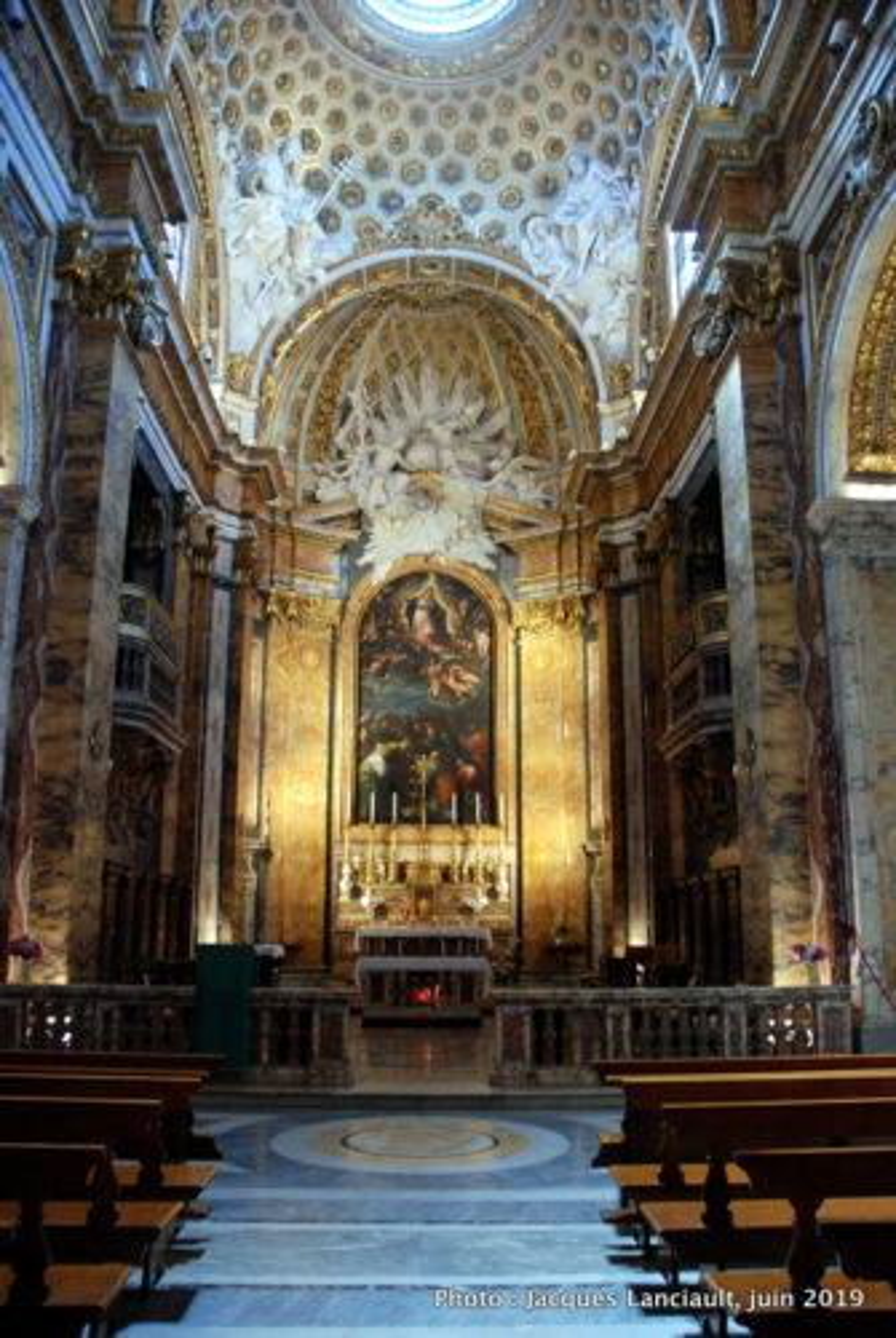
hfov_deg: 48.1
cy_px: 669
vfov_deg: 67.3
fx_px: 1004
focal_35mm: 27
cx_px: 448
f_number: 3.5
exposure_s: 1/20
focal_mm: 18
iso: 800
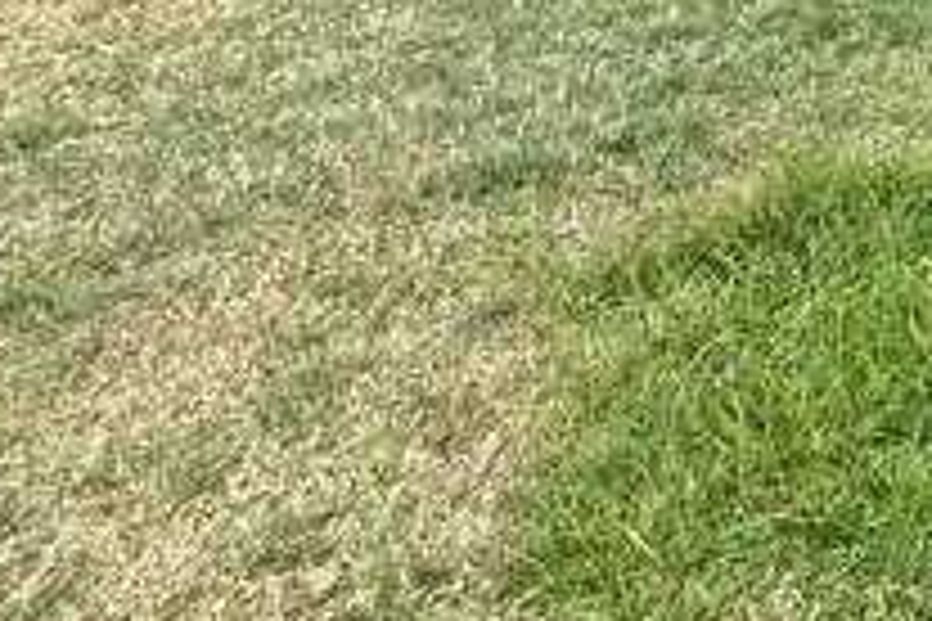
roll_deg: +0.2
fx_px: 1864
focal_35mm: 72
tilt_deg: +3.0
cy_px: -724
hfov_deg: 15.8
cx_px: 2166
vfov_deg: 14.6
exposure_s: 1/473
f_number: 2.2
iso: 40
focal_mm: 2.22
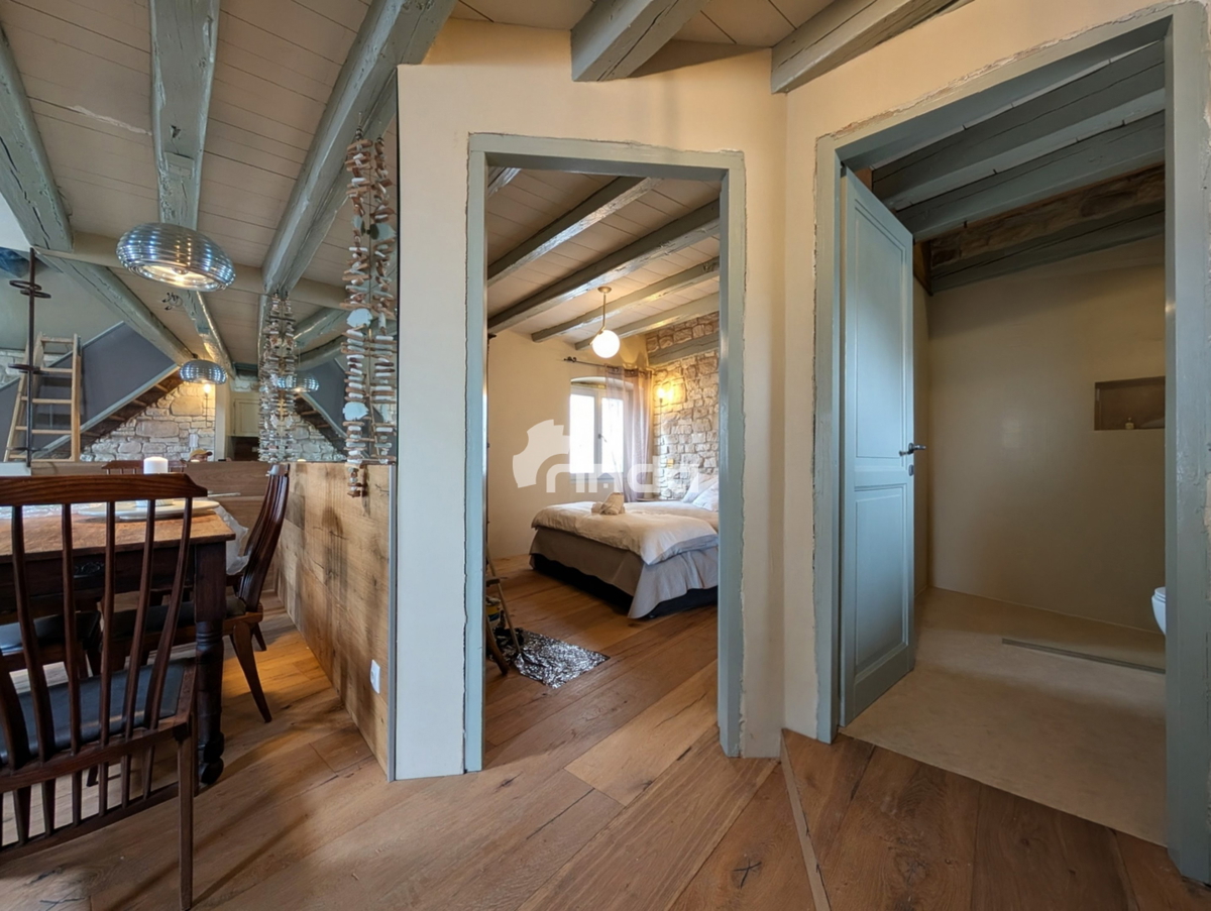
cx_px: 606
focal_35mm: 12
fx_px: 420
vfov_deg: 94.6
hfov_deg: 110.5
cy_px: 456
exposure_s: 1/100
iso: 181
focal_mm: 2.02
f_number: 1.7
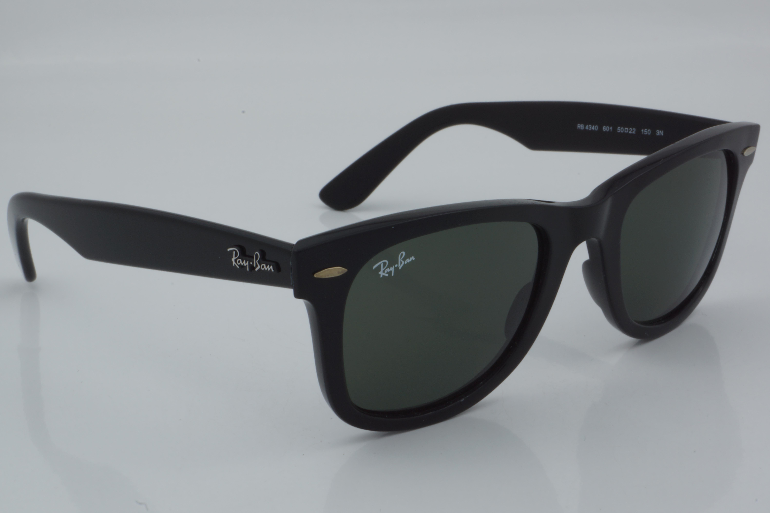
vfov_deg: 18.2
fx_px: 1604
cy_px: 256
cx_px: 385
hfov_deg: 27.0
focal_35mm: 75
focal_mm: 50
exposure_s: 1/4
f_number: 32
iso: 100
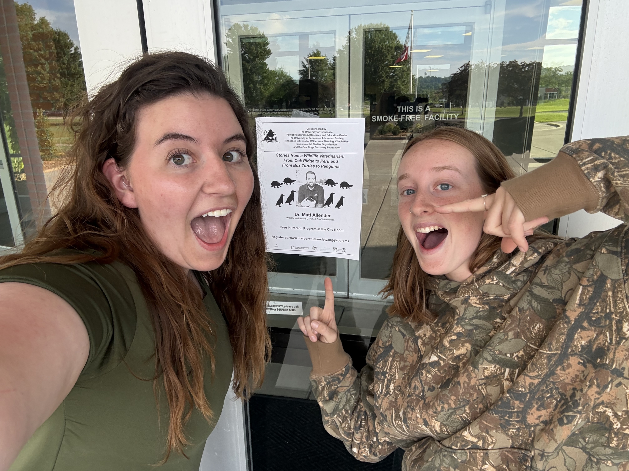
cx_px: 314
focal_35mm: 23
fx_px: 418
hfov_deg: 73.9
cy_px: 236
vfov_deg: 58.9
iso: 32
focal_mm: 2.69
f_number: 1.9
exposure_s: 1/192
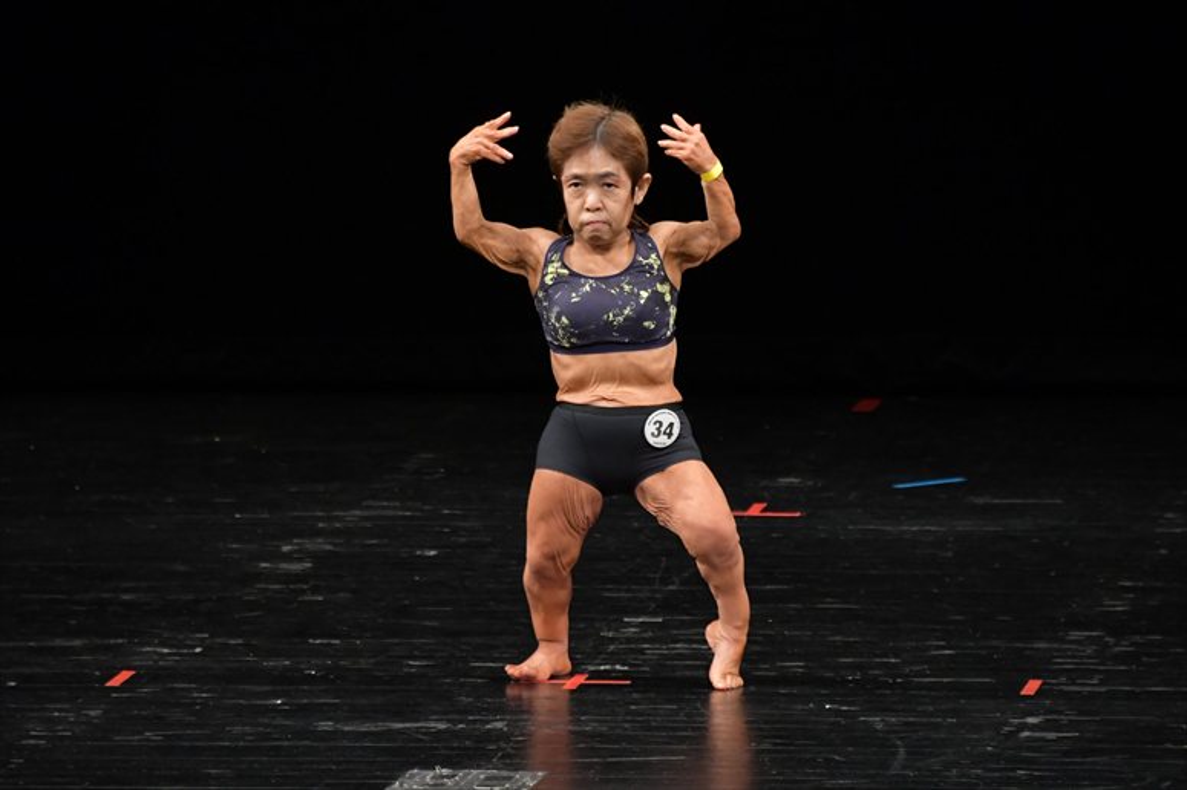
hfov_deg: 5.5
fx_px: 12359
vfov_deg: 3.7
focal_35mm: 375
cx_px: 594
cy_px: 395
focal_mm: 250
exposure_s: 1/400
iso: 2500
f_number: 5.6
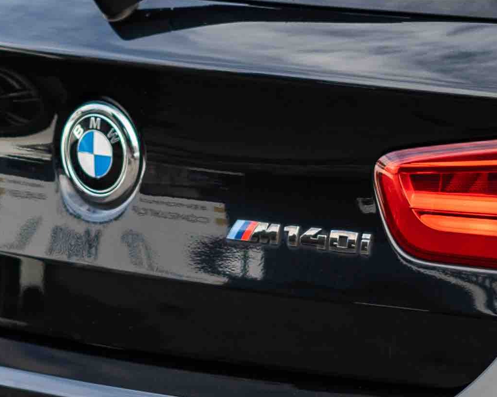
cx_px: 380
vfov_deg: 5.6
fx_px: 4030
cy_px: 258
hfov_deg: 7.1
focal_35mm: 274
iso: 100
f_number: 2.2
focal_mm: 50
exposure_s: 1/500
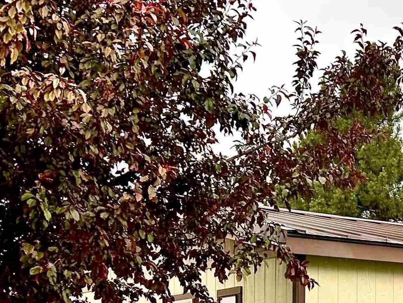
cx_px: 431
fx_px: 967
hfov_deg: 22.4
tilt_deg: +1.0
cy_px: 350
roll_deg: -0.3
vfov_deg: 17.1
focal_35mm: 83
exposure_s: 1/450
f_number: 1.5
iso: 50
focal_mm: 5.7
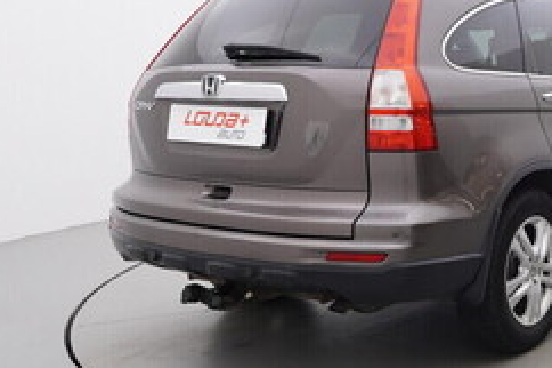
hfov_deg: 35.4
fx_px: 784
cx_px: 542
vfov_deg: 26.4
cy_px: 191
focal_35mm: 51
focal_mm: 15
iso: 200
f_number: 5
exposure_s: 1/80
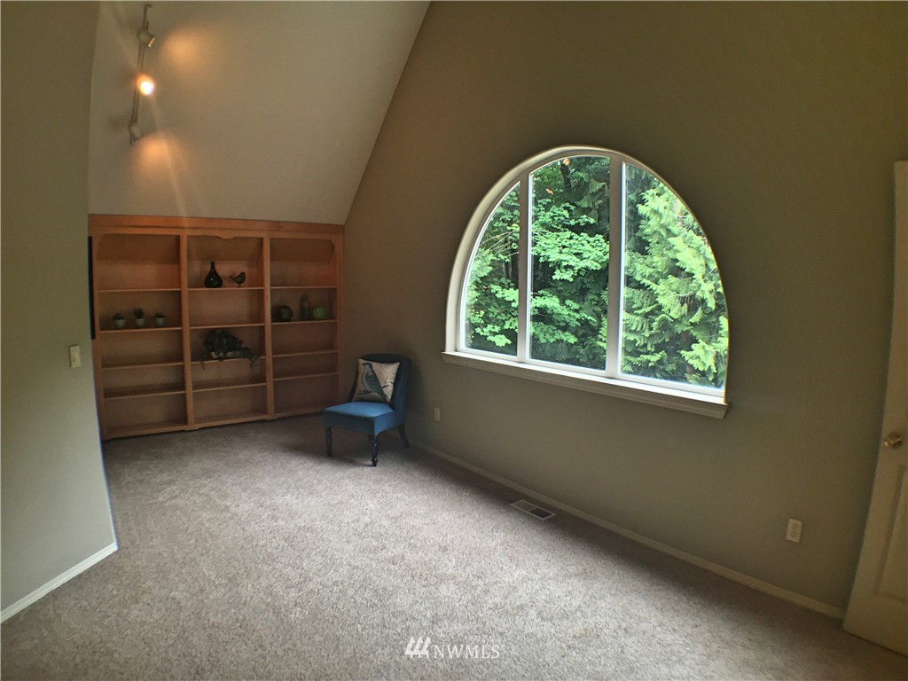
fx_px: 761
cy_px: 340
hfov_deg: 61.7
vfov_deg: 48.2
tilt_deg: -4.4
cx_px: 454
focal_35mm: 29
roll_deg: -1.3
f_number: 2.2
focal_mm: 4.15
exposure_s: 1/30
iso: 50
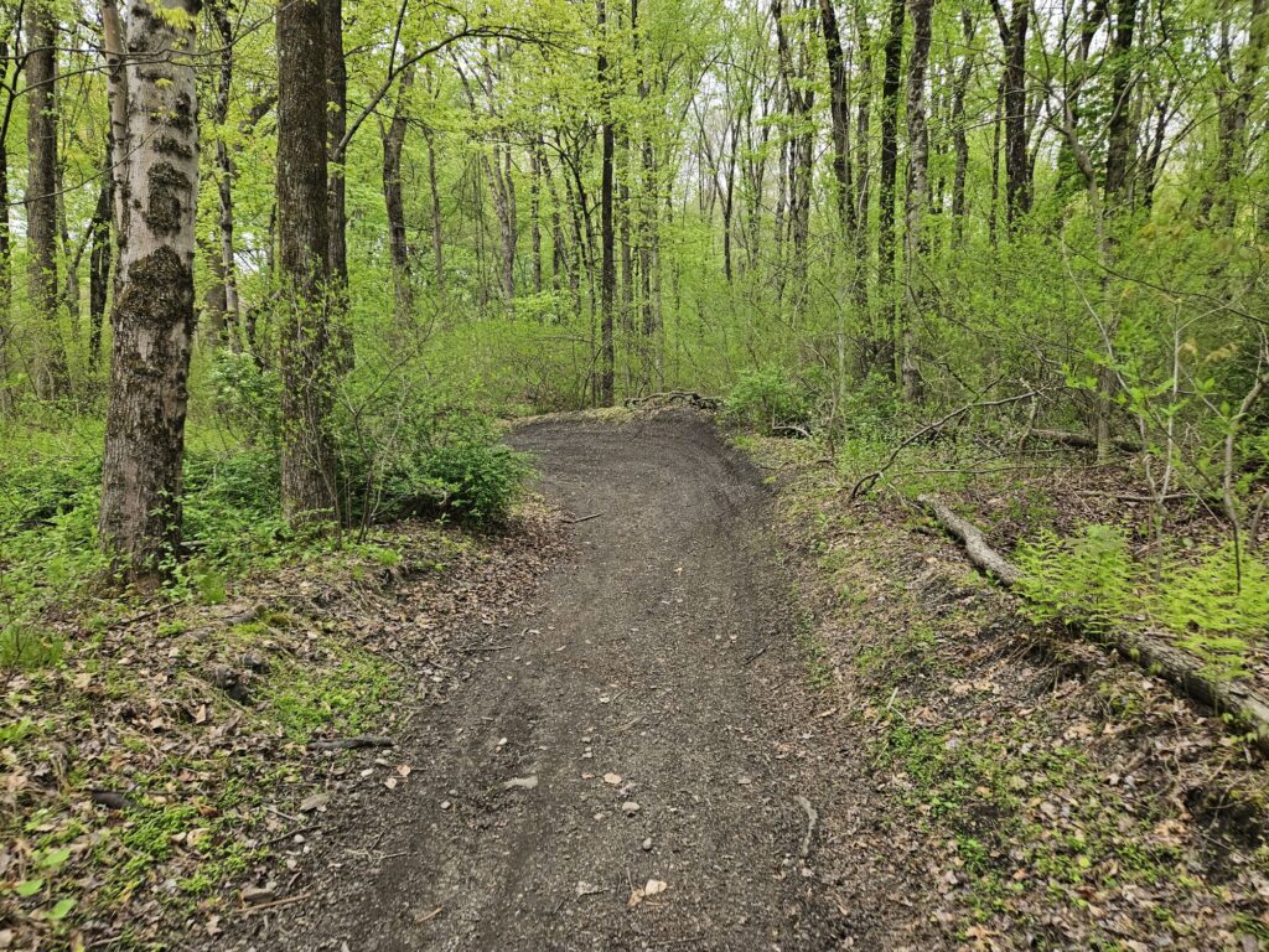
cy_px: 476
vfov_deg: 58.9
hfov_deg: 73.9
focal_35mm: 23
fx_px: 843
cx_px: 634
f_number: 1.8
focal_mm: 5.4
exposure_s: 1/231
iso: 40
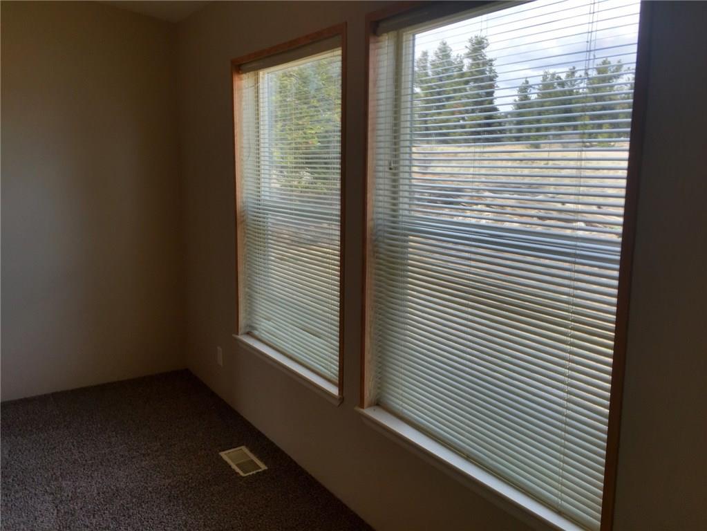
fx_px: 593
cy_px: 266
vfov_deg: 48.3
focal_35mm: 29
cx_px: 354
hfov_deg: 61.6
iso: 32
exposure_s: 1/942
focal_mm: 4.15
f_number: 2.2
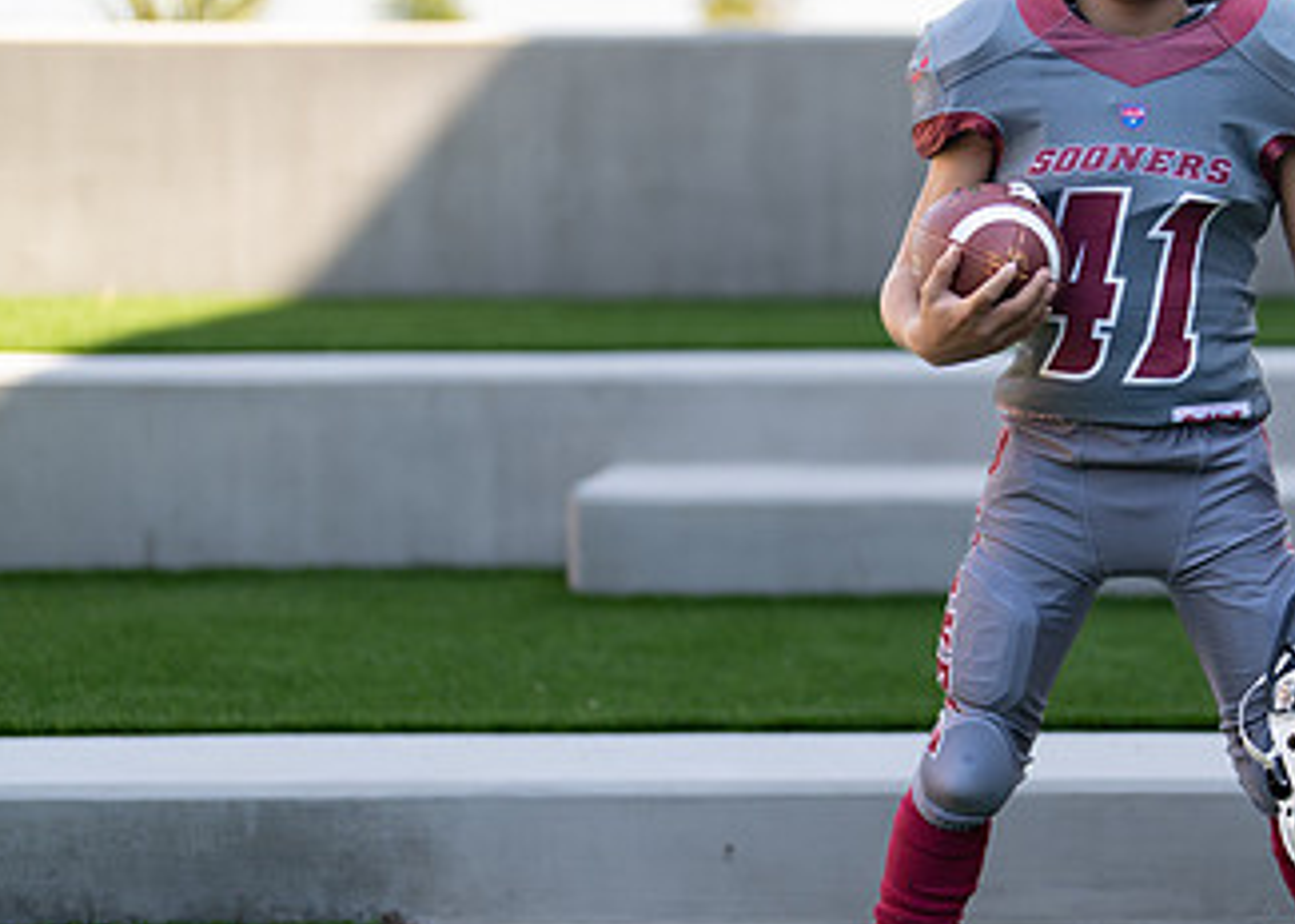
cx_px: 1184
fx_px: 3714
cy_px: 403
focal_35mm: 101
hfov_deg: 19.4
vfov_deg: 14.2
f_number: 1.2
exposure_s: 1/2000
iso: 100
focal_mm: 50
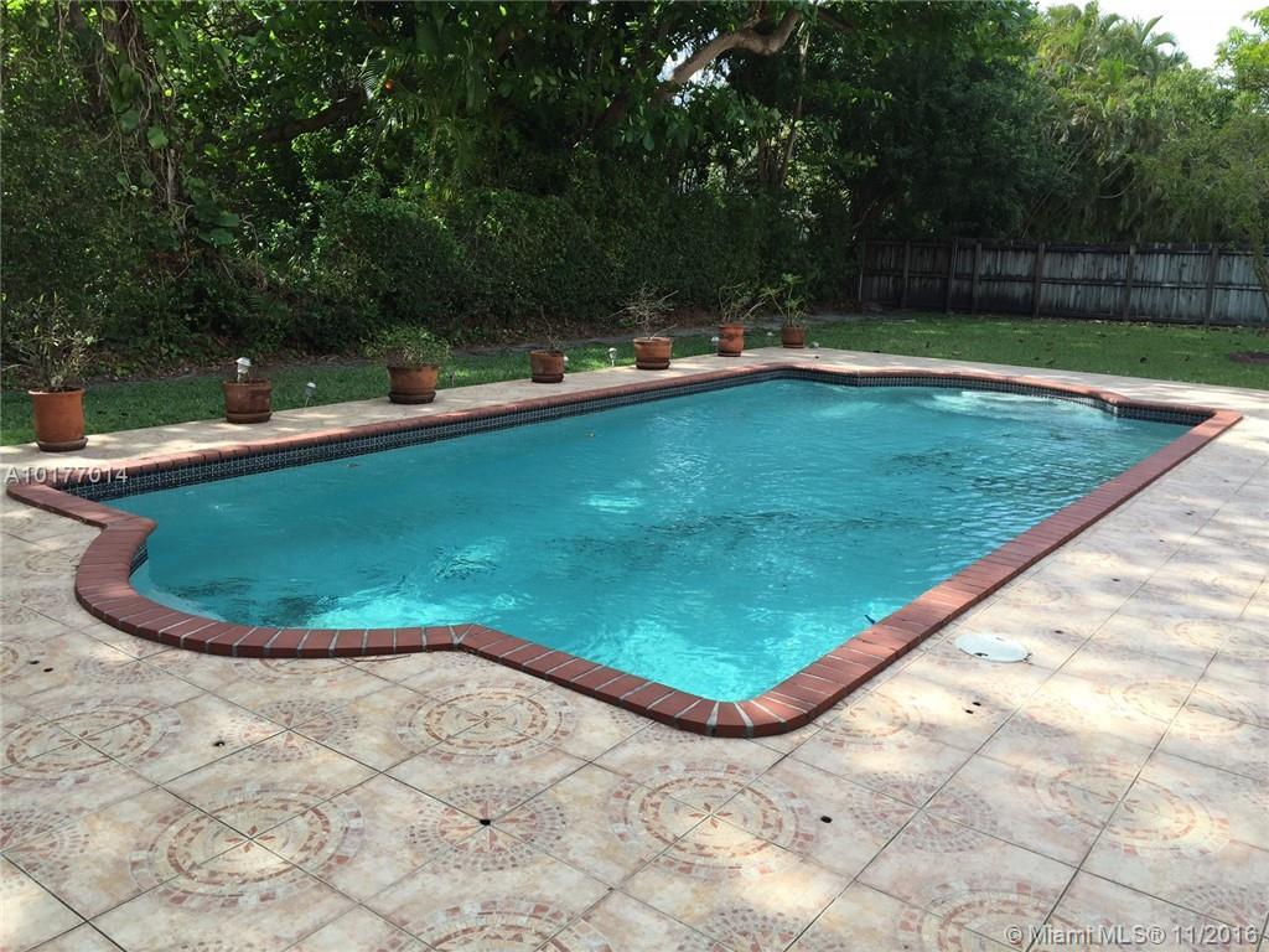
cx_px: 634
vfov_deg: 48.2
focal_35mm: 29
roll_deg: -2.4
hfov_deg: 61.7
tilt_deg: -10.3
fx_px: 1063
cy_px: 476
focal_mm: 4.15
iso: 32
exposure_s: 1/648
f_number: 2.2
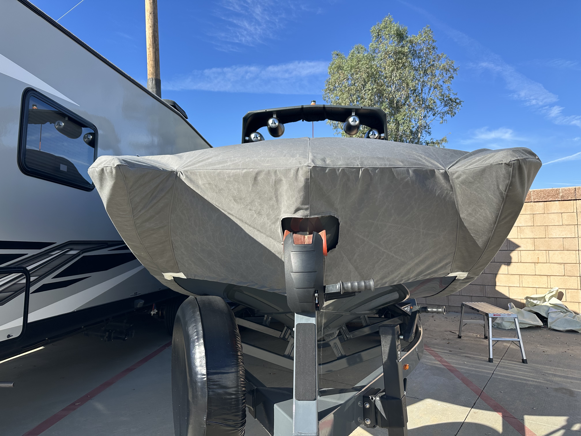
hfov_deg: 71.6
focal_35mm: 24
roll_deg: +1.5
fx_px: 403
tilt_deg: +2.3
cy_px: 218
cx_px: 290
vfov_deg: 56.8
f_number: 1.78
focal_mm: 6.86
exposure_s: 1/2070
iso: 80
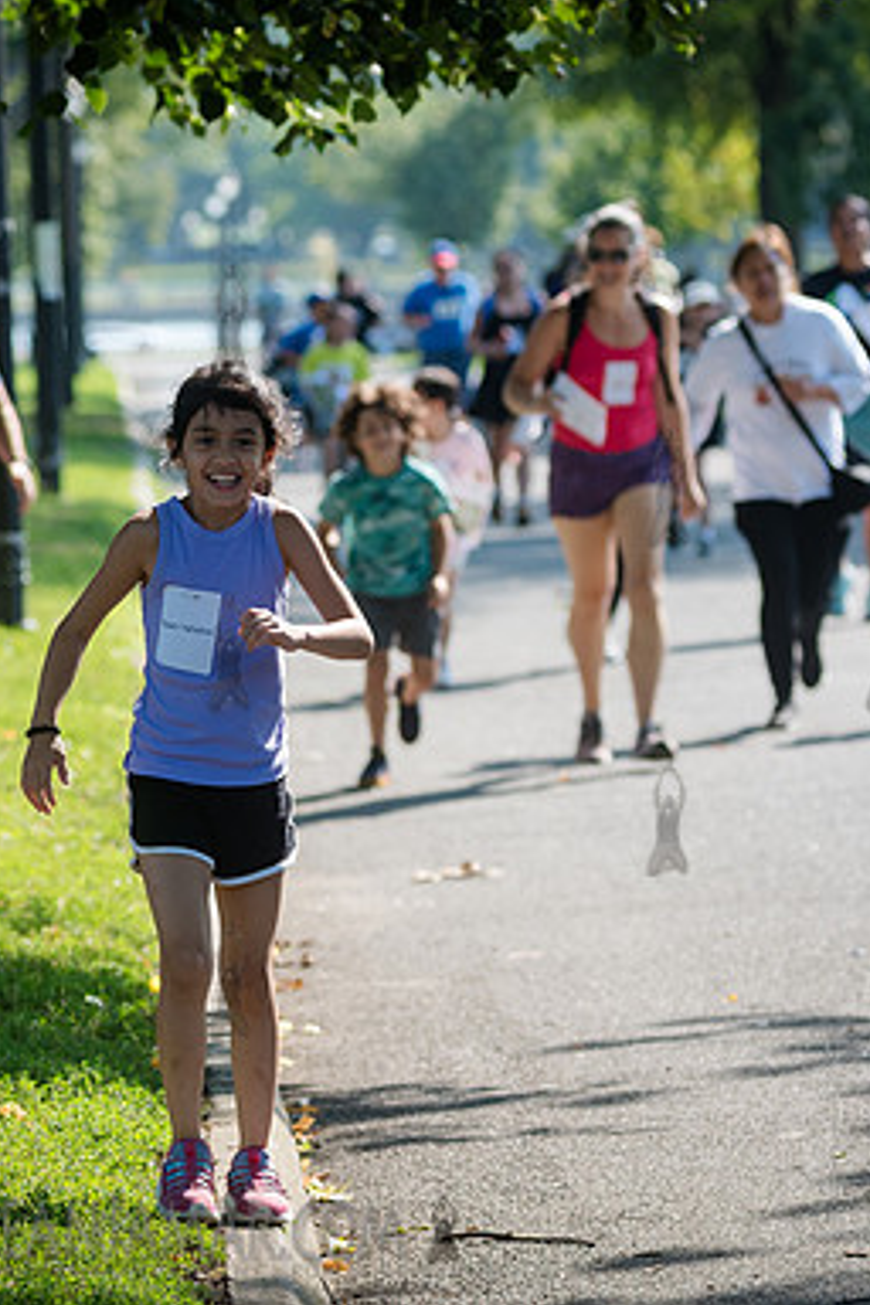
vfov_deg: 8.3
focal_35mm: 249
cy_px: 712
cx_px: 222
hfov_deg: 5.5
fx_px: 9026
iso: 500
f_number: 4.5
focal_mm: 135
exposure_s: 1/1000
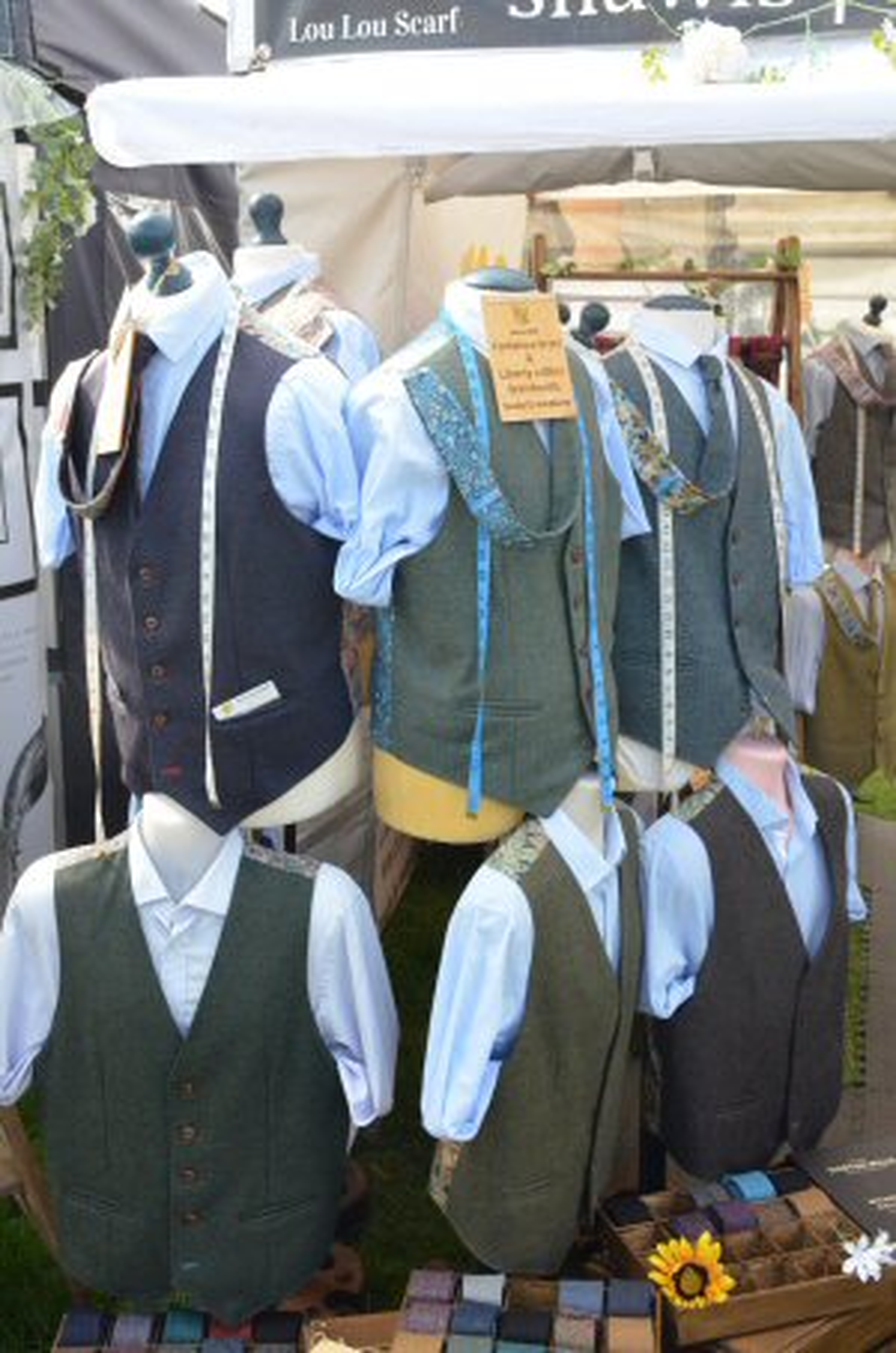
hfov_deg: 34.1
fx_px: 1463
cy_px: 676
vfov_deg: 49.6
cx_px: 448
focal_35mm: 39
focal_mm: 26
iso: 1600
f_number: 9
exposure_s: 1/640
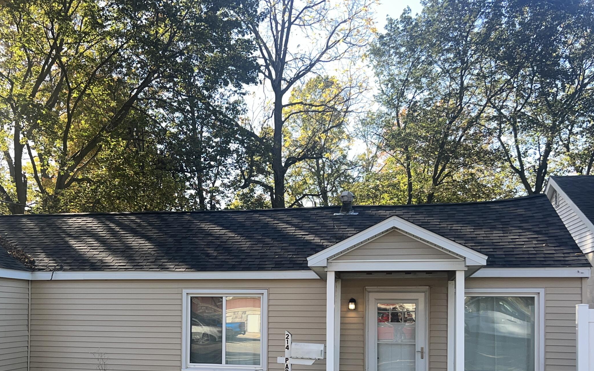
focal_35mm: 40
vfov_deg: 31.2
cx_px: 231
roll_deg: +0.4
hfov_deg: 48.9
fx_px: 648
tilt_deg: +0.1
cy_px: 295
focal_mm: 5.7
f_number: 1.5
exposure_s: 1/840
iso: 32
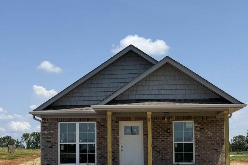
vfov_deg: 20.2
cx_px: 124
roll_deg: +0.6
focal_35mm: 67
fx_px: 462
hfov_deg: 30.1
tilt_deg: +5.0
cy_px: 123
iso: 80
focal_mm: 6.76
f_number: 1.78
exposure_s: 1/5587
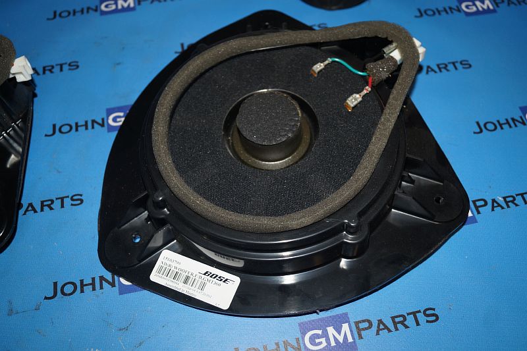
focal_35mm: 36
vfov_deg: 36.9
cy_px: 176
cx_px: 264
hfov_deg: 53.1
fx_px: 527
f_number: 4
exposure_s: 1/60
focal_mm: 24
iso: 320
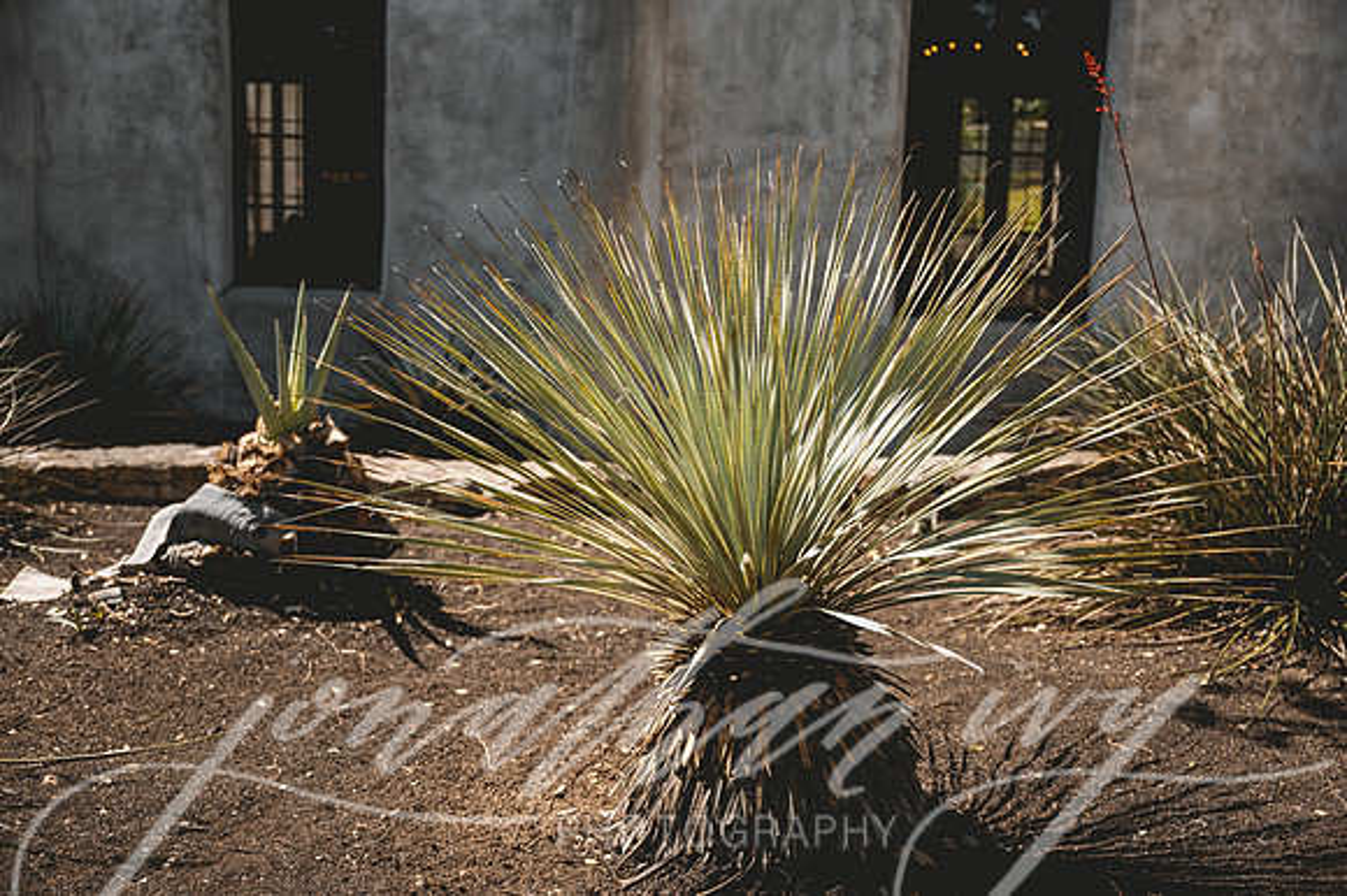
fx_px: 1458
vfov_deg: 34.2
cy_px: 448
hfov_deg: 49.6
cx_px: 674
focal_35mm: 39
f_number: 2.8
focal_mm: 39
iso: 160
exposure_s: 1/1000
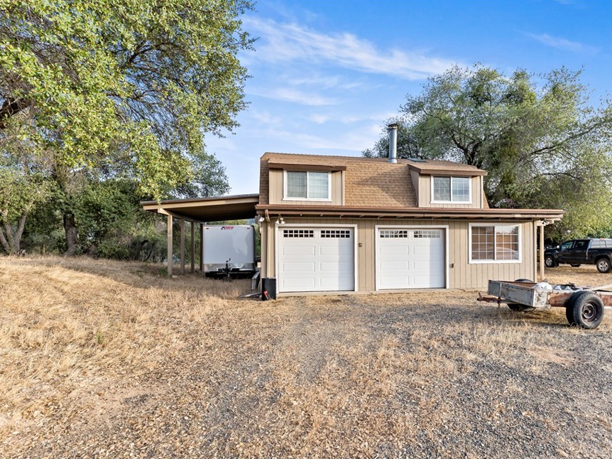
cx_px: 337
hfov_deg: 94.2
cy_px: 240
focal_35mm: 16
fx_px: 283
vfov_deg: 78.0
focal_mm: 14
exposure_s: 1/80
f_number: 5.6
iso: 80
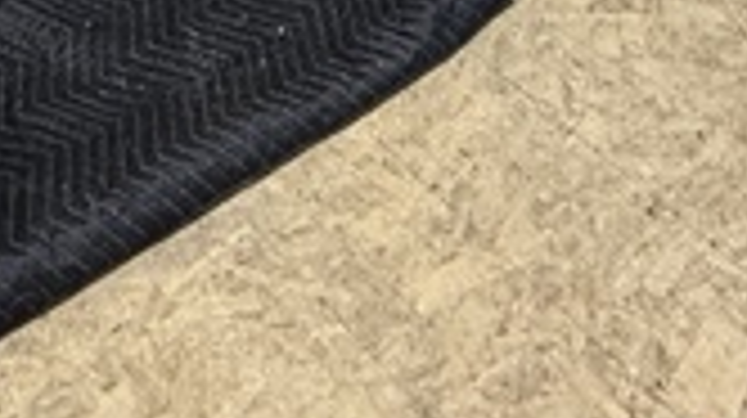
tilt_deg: -14.6
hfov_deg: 27.8
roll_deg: +0.6
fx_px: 1464
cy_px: -755
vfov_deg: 11.4
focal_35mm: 74
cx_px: 117
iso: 250
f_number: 2.2
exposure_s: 1/120
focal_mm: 2.22
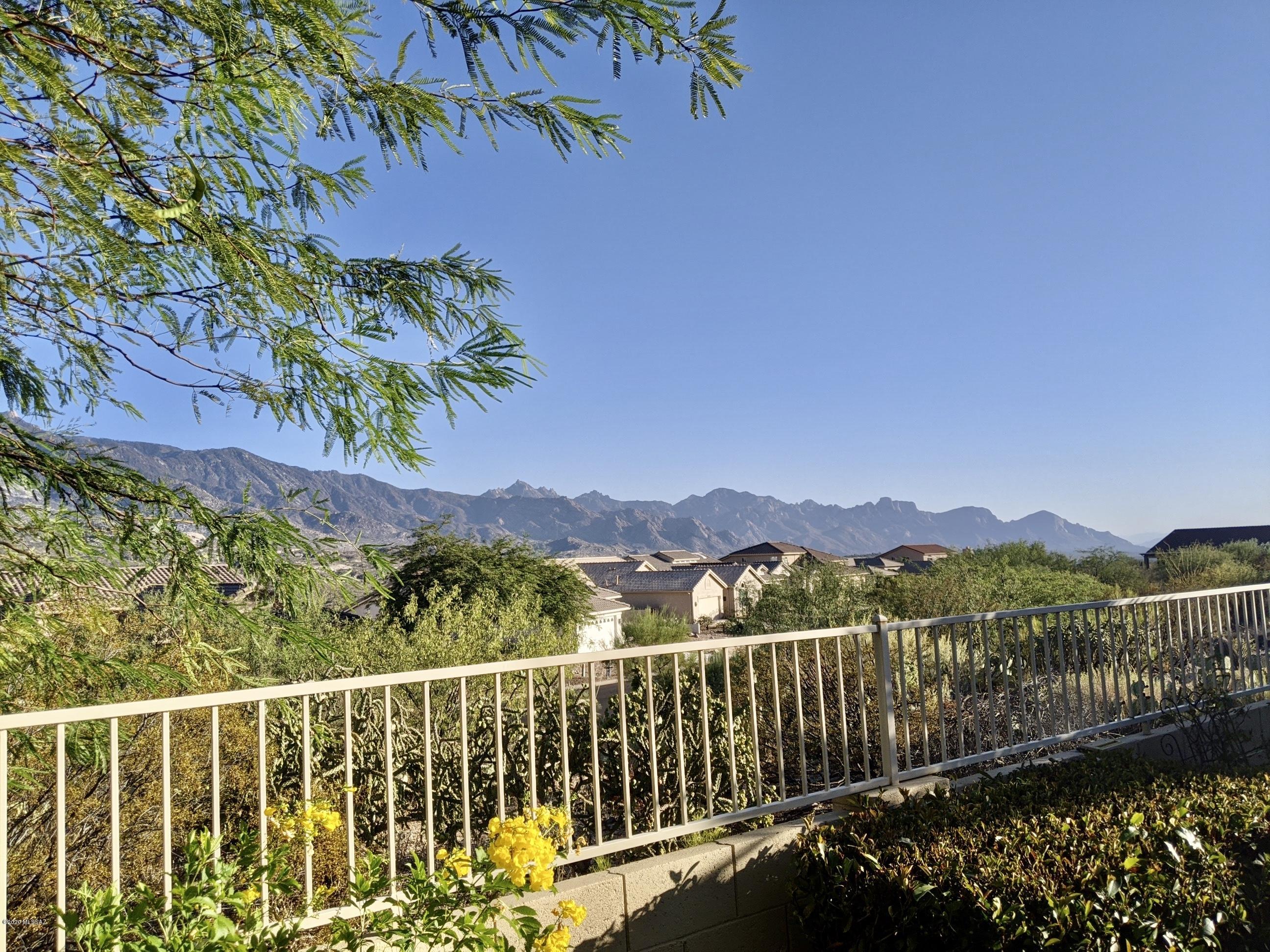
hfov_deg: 65.3
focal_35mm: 27
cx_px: 635
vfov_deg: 51.4
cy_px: 476
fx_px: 991
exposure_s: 1/3356
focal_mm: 4.44
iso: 67
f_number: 1.8
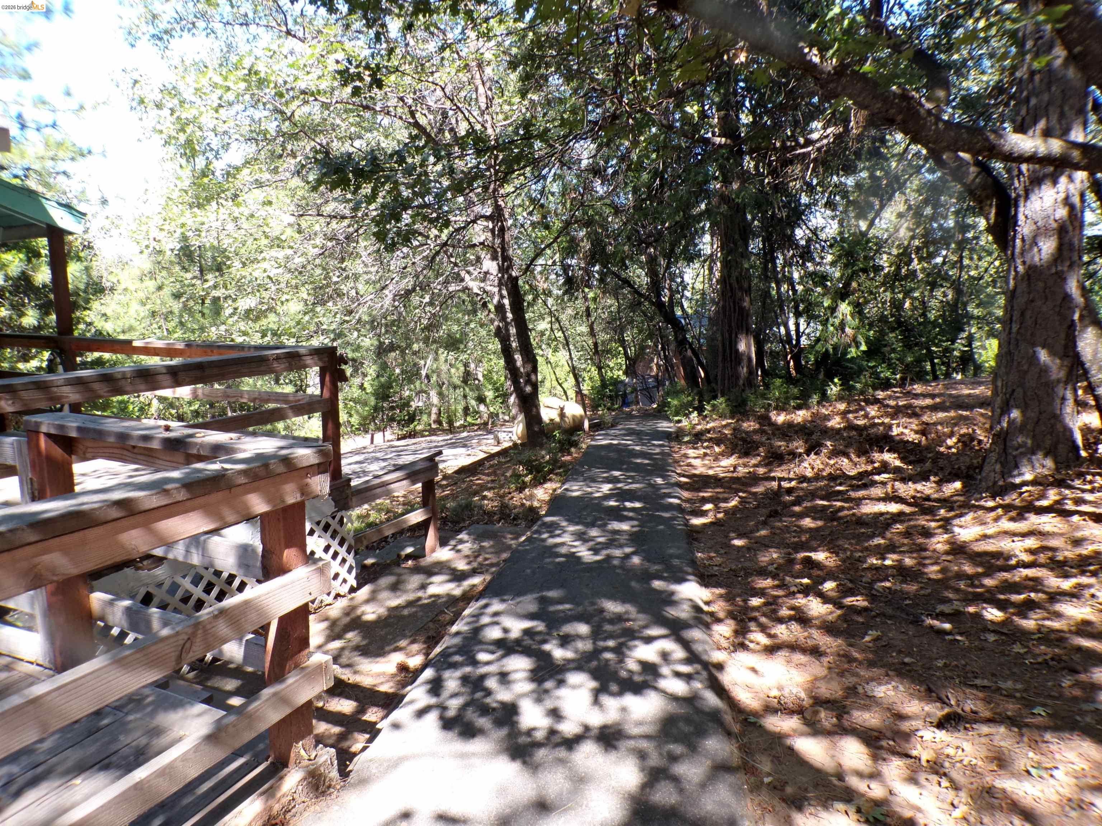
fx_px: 764
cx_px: 551
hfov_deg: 71.6
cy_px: 413
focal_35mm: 24
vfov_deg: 56.8
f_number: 4.4
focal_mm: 4.3
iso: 100
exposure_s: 1/80
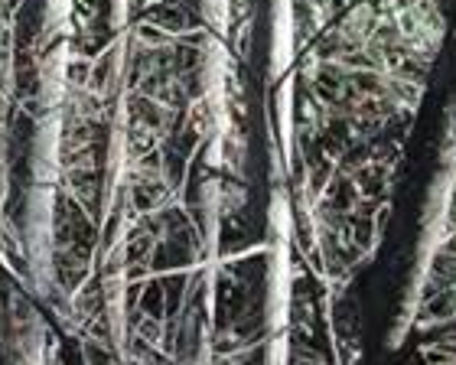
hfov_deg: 3.4
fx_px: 7517
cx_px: -603
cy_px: -394
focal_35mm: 557
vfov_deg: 2.8
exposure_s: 1/100
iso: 100
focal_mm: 30
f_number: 5.6
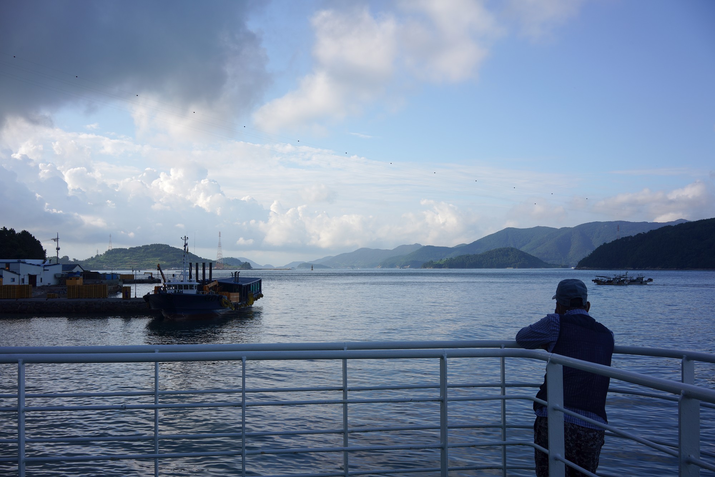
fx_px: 695
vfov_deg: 37.9
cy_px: 238
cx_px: 358
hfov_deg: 54.4
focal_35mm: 35
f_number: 13
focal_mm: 35
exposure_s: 1/100
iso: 100
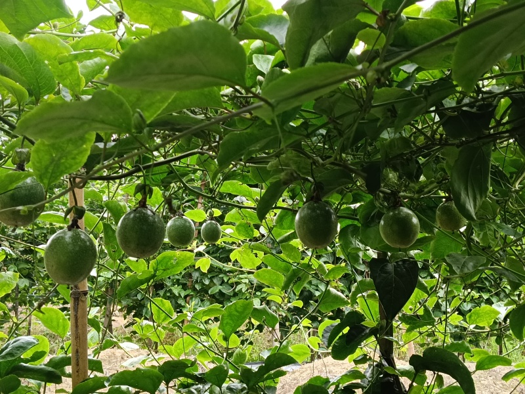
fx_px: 773
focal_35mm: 51
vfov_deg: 28.6
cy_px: 197
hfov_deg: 37.5
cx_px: 262
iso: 394
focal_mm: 4.05
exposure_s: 1/100
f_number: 1.8
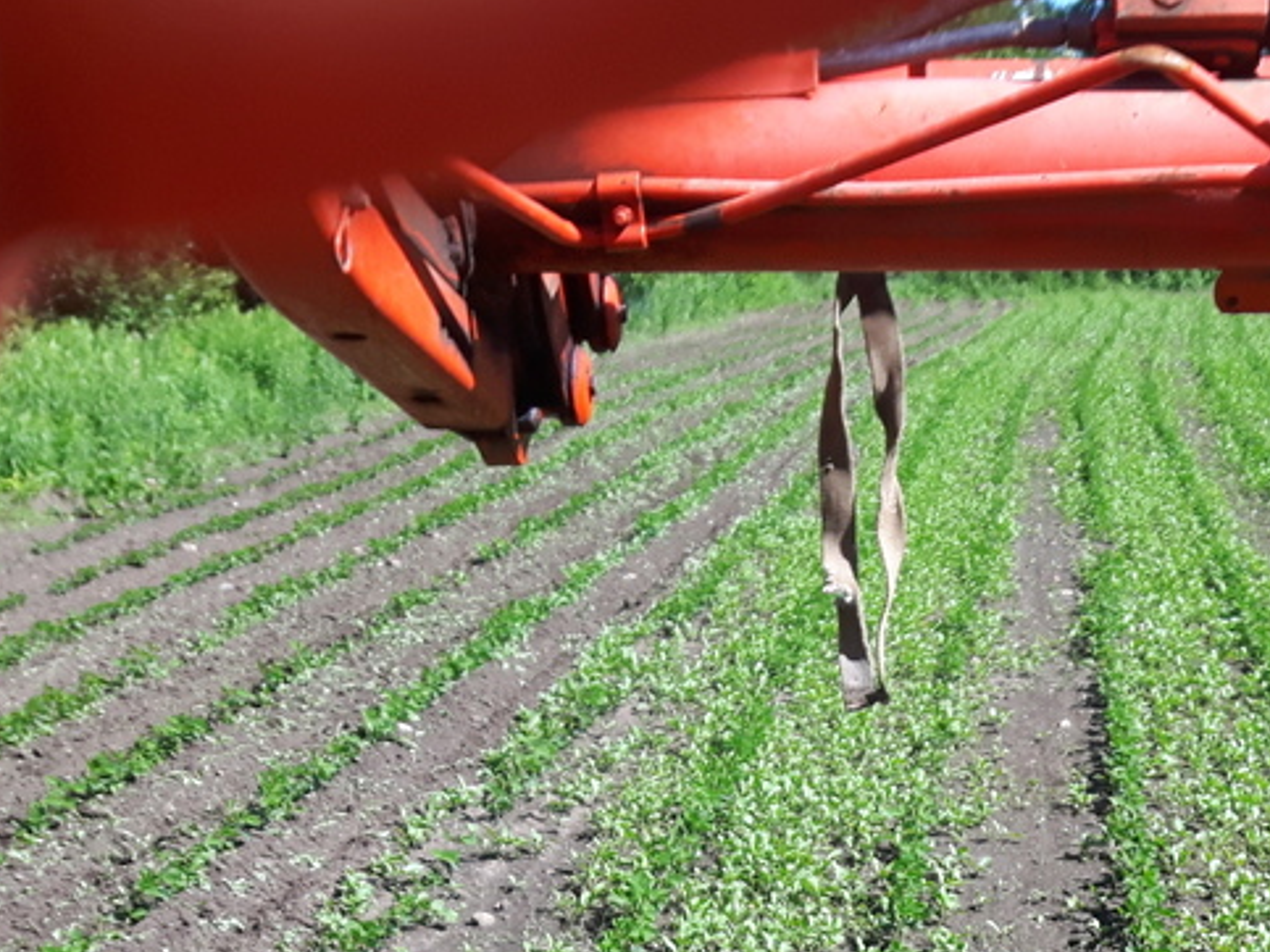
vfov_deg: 19.1
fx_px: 2714
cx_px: 1139
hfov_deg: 25.5
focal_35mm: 74
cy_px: 1031
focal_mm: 3.7
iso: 40
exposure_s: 1/595
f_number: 1.9
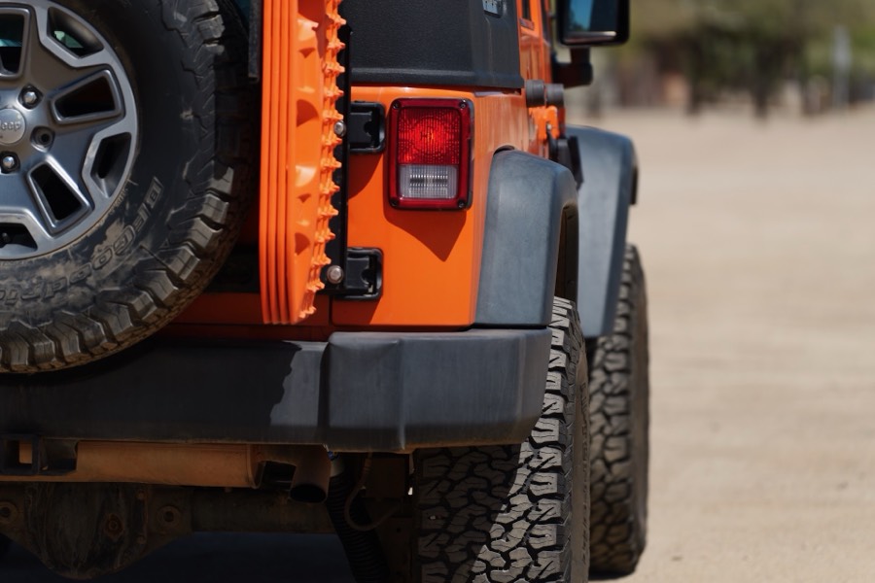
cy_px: 292
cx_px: 438
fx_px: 4836
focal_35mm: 199
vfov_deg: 6.9
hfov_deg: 10.3
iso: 100
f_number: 4
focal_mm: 199
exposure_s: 1/1300
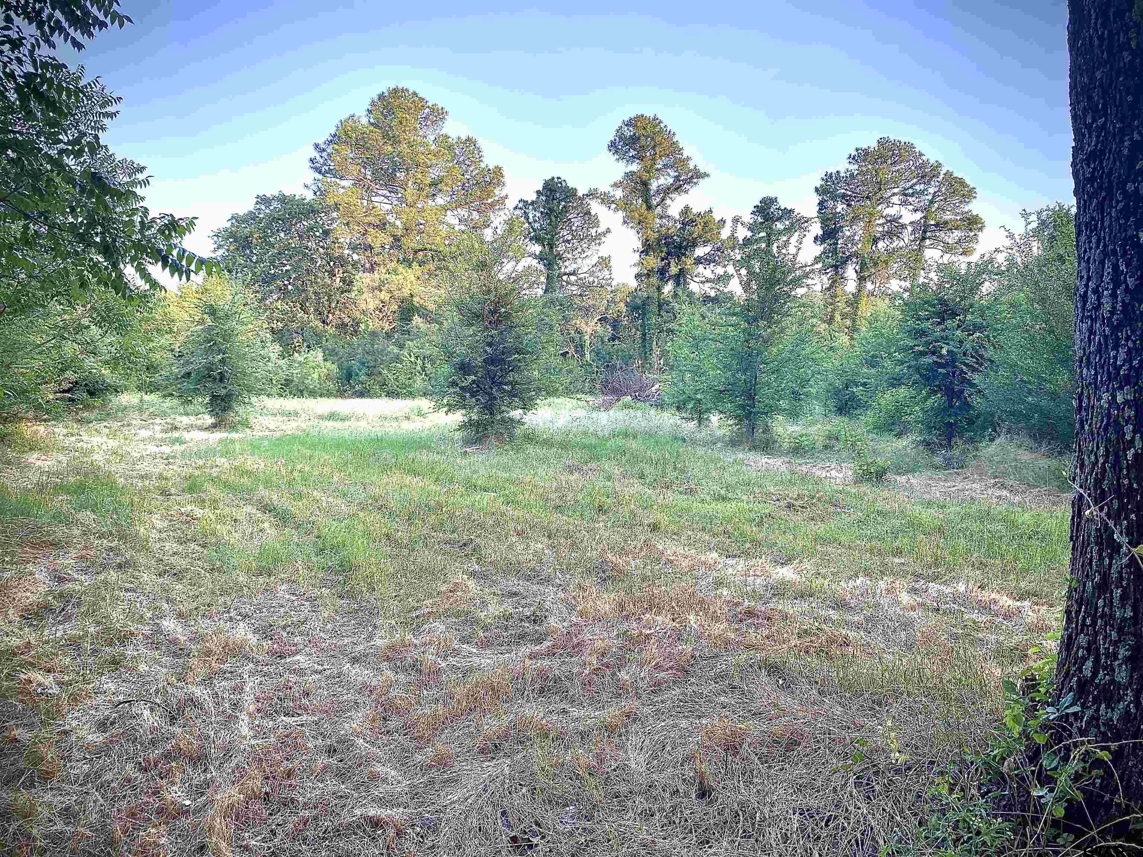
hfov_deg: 67.3
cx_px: 572
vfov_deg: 53.1
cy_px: 428
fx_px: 859
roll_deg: +0.5
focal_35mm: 26
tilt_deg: -2.7
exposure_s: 1/137
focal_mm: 4.25
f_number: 1.8
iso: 32
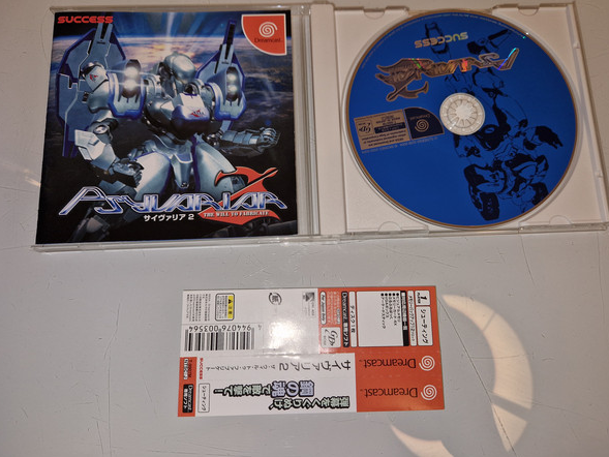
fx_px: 440
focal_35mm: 25
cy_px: 214
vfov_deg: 54.9
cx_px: 326
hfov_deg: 69.3
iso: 106
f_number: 1.8
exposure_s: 1/50
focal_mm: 5.4
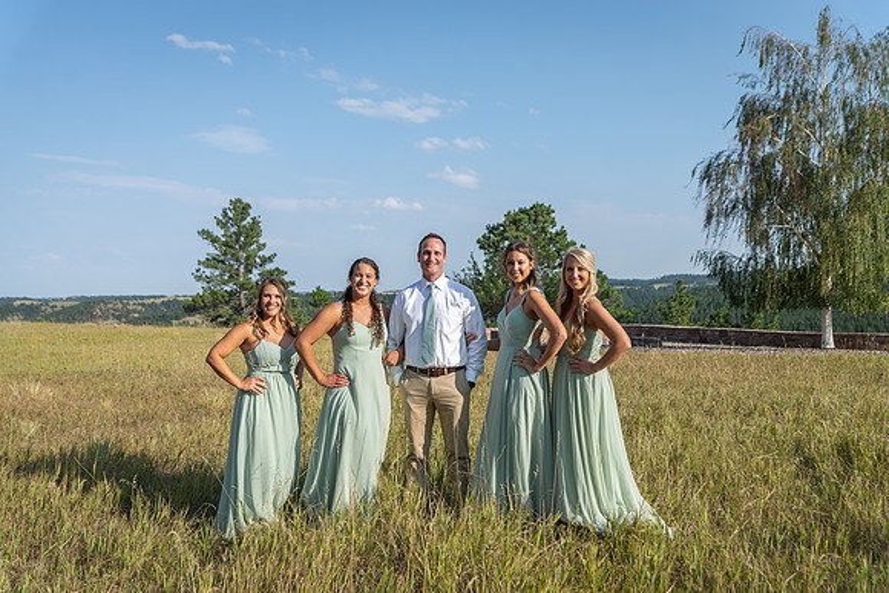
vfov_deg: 41.1
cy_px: 296
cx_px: 444
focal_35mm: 32
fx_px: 790
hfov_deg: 58.7
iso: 80
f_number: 3.5
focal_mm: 32
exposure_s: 1/500
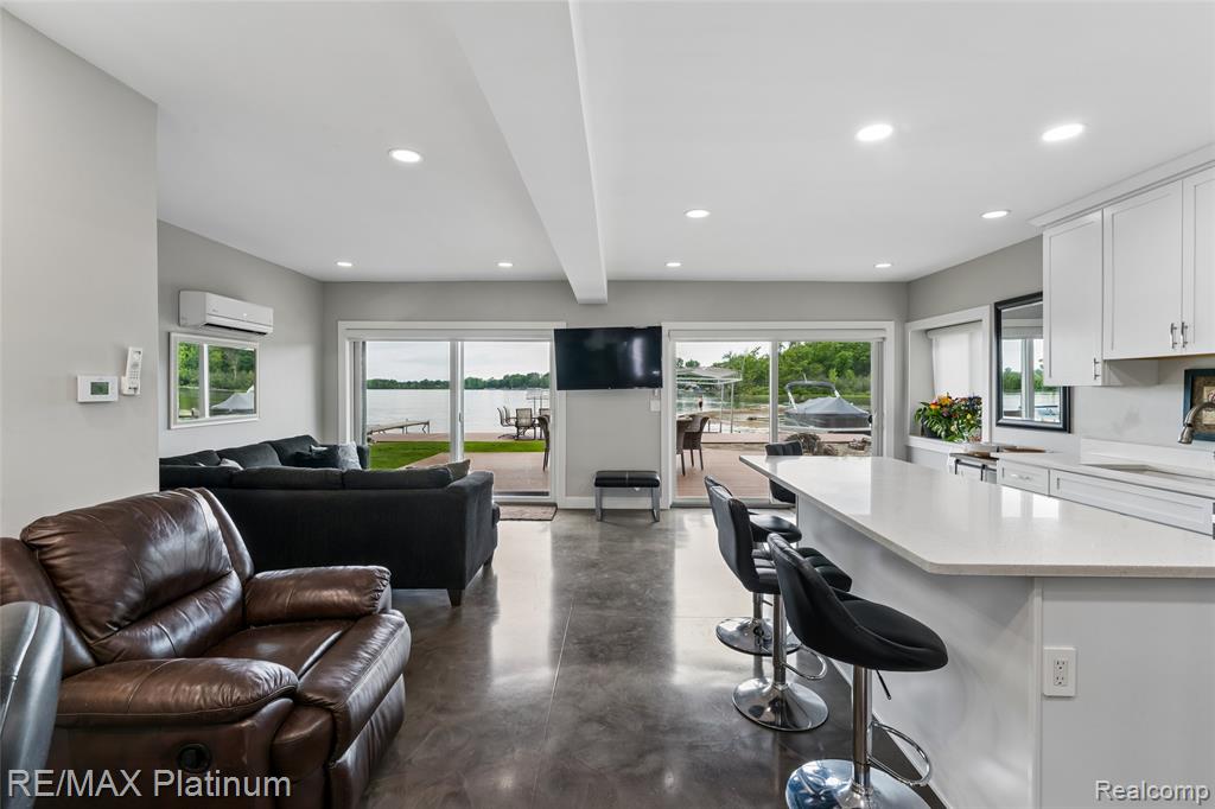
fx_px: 540
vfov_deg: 73.7
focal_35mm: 16
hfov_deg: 96.8
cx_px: 608
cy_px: 404
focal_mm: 16
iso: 400
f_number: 13
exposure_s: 1/8
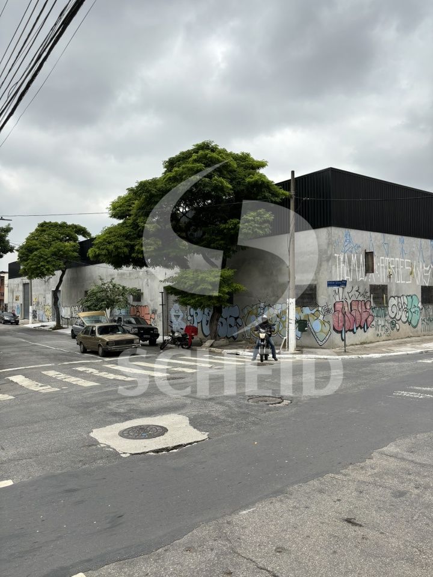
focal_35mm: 26
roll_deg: +0.5
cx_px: 216
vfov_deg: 67.3
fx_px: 434
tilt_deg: +2.2
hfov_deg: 53.1
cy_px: 288
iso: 50
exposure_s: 1/2857
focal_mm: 5.96
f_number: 1.6
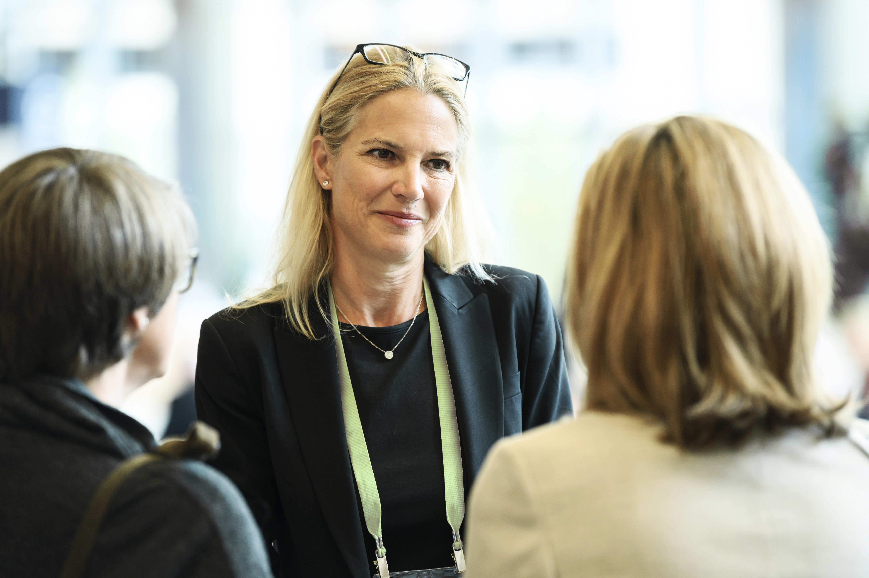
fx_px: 4342
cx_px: 434
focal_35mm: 180
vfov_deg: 7.6
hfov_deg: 11.4
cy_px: 289
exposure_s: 1/200
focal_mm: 180
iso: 1600
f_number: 3.5
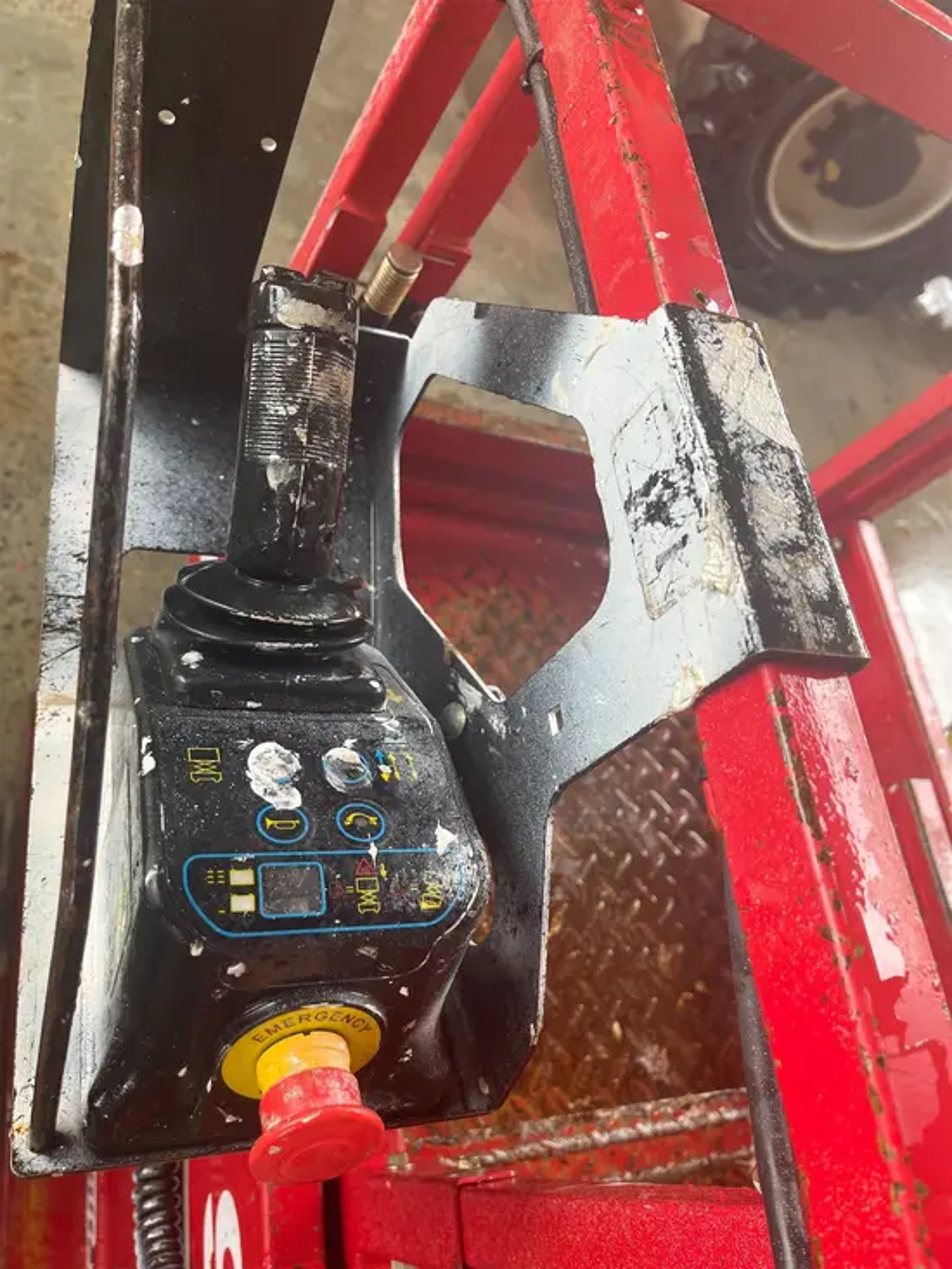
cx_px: 476
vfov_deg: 67.3
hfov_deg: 53.1
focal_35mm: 26
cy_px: 634
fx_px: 953
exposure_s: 1/121
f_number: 1.6
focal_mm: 5.1
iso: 80
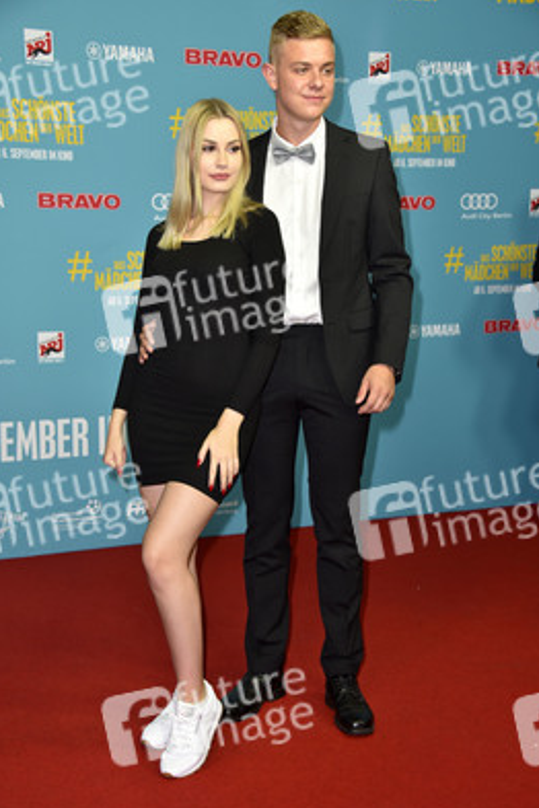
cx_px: 267
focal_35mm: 59
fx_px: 1325
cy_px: 409
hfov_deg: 23.0
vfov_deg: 33.9
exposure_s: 1/160
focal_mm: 58
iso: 640
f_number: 5.6
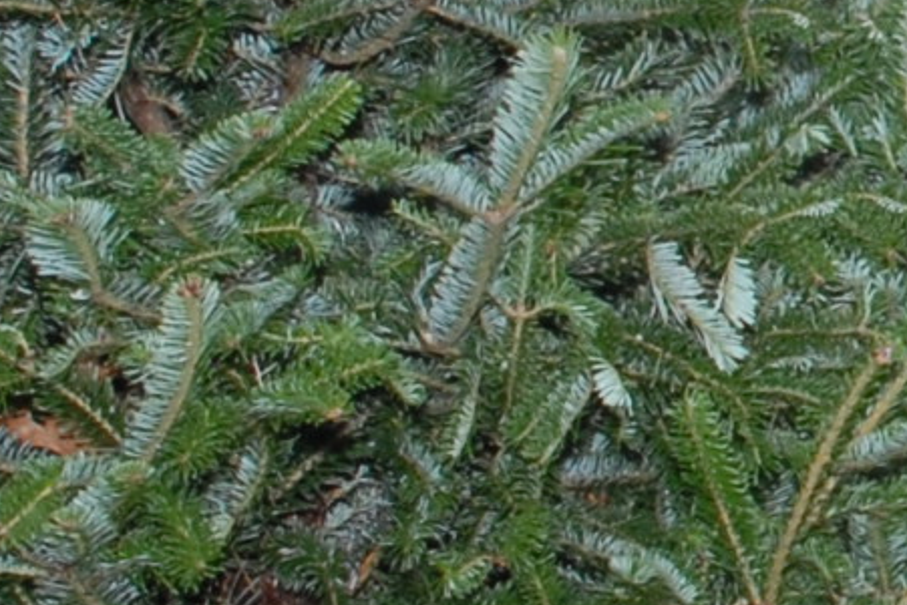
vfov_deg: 5.1
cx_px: 1788
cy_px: 12
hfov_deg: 7.3
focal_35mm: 270
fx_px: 6804
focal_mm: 28
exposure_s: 1/180
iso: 200
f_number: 7.1
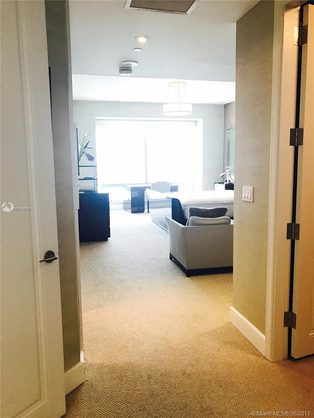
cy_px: 209
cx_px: 157
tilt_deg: -7.3
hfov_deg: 49.7
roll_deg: +0.2
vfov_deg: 63.4
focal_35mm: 28
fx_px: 339
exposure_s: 1/30
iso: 40
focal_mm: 3.99
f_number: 1.8
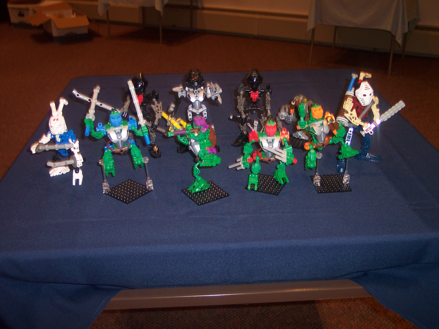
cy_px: 164
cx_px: 220
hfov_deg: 49.0
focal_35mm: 38
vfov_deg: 37.7
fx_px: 482
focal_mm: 8
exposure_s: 1/30
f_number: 2.8
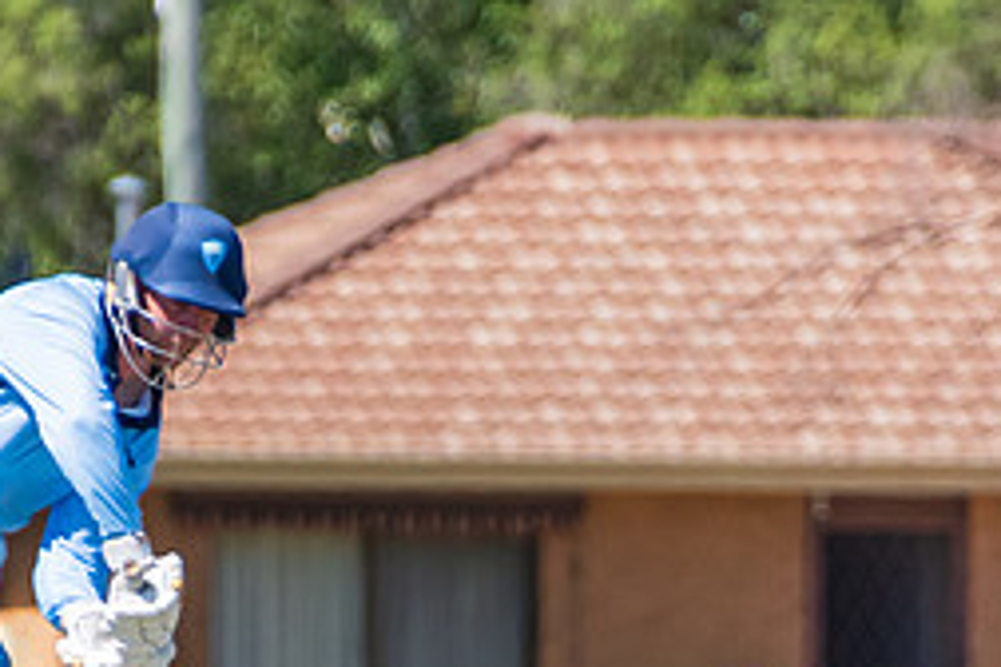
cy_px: 538
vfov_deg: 0.7
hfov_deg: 1.1
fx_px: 53077
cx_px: 379
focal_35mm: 1909
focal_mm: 400
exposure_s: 1/2500
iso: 400
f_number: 6.3
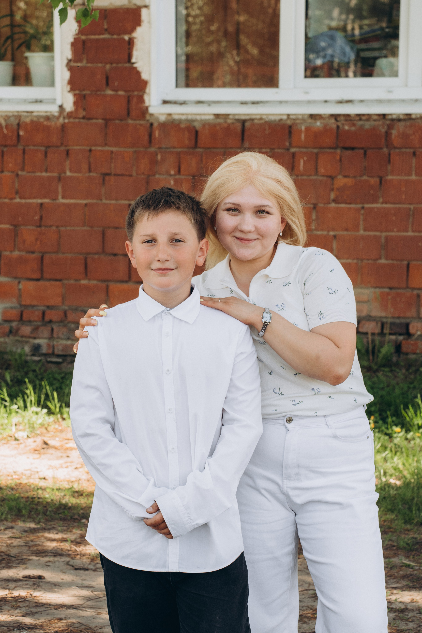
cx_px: 211
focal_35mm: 108
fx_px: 1899
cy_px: 316
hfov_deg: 12.7
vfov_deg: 18.9
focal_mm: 72
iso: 500
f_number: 6.3
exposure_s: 1/250
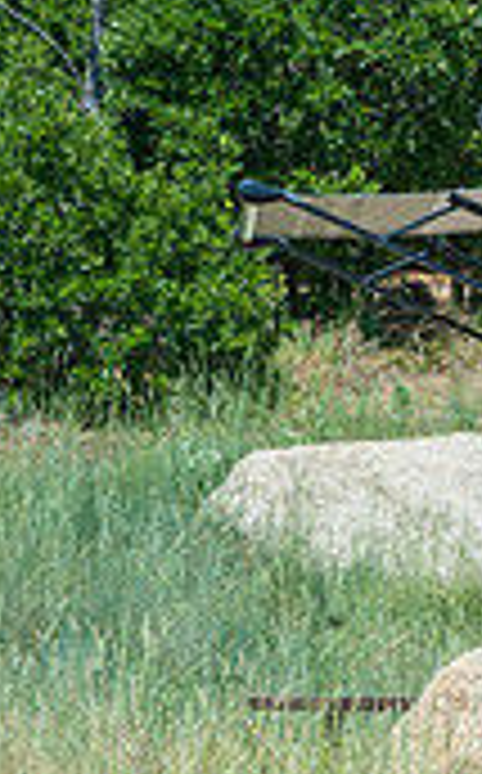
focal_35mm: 361
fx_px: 7613
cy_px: 490
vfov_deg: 5.8
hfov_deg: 3.6
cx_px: 1225
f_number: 14
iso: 1250
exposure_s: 1/640
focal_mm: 105
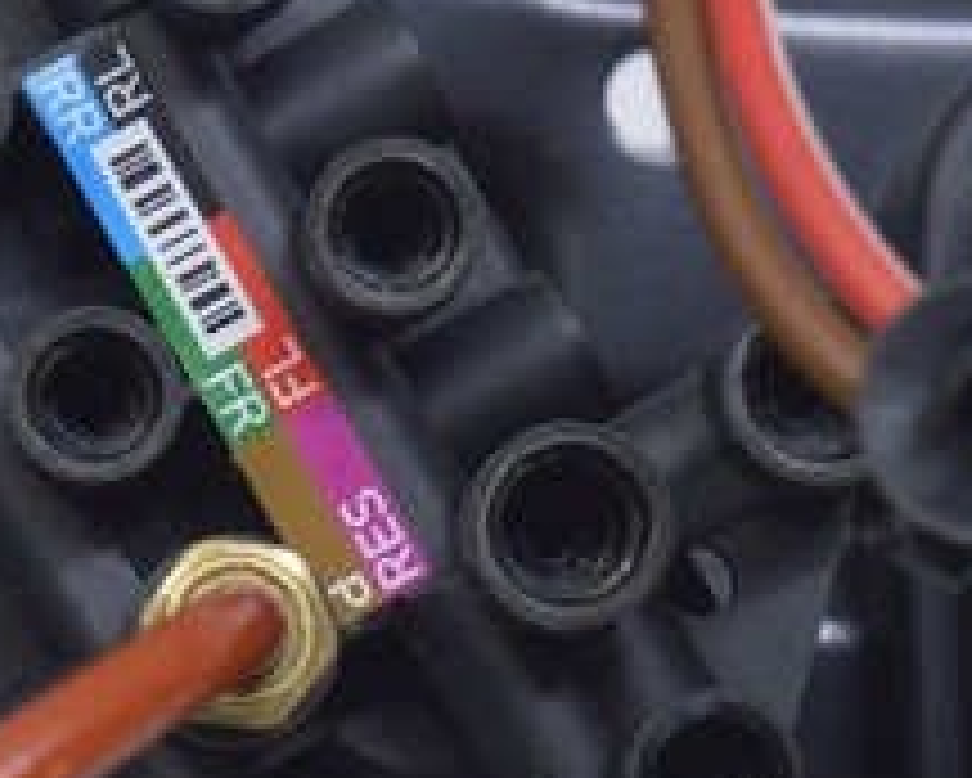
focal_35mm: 200
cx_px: 166
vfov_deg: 7.7
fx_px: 5756
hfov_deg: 9.6
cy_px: 362
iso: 400
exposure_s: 1/25
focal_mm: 48
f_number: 5.6
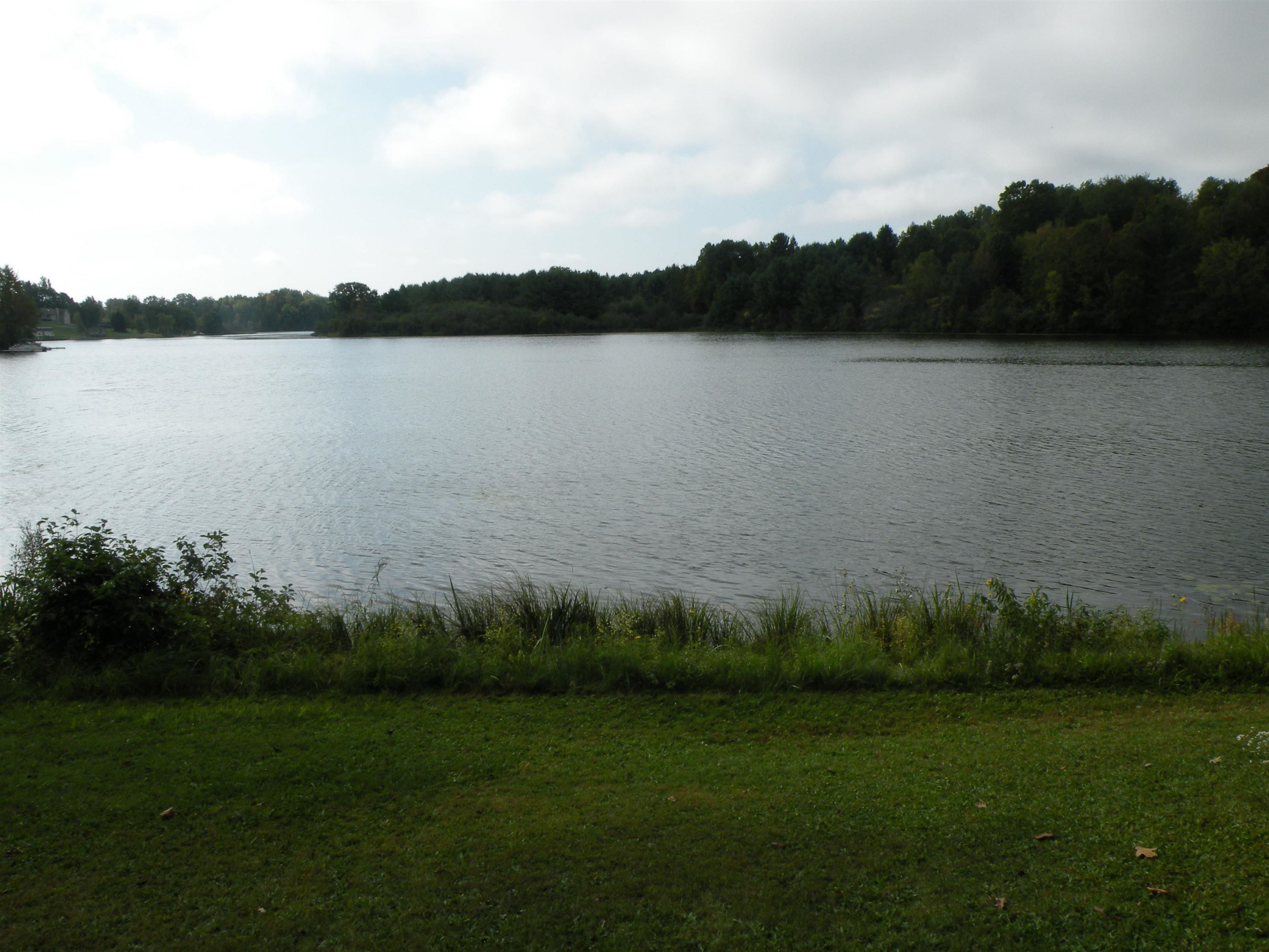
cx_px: 634
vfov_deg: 51.4
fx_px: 990
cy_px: 476
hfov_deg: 65.3
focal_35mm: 27
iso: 64
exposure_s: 1/356
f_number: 7.1
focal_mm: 4.7
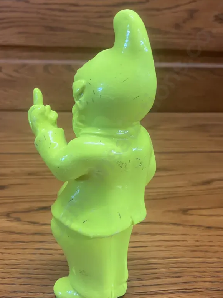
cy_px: 160
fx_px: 318
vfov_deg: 50.1
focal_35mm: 37
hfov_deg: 38.7
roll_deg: -1.1
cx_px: 111
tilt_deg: -21.4
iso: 160
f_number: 1.8
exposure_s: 1/50
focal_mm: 3.99
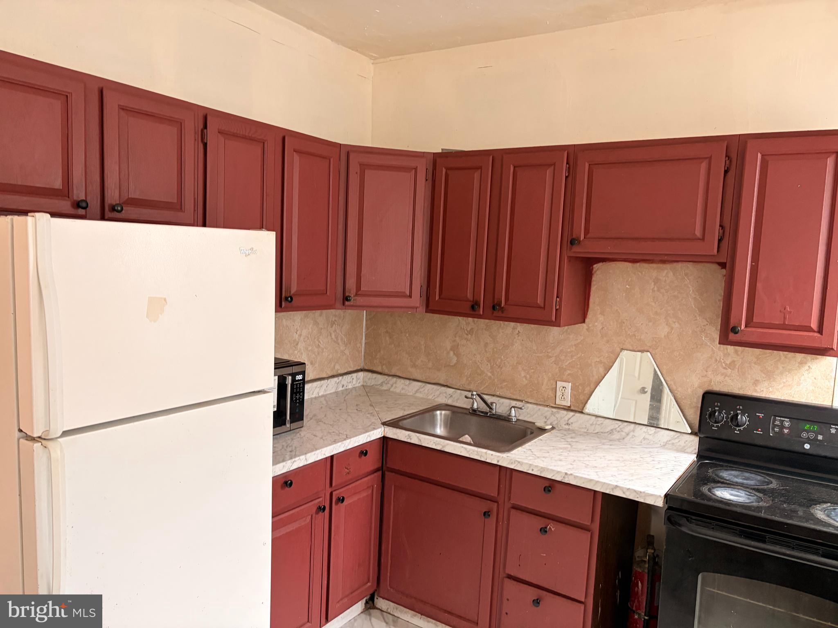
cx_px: 419
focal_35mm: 26
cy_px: 314
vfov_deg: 53.1
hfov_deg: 67.3
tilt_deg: -3.9
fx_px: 629
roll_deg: -2.4
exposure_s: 1/60
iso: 250
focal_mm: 5.96
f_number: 1.6
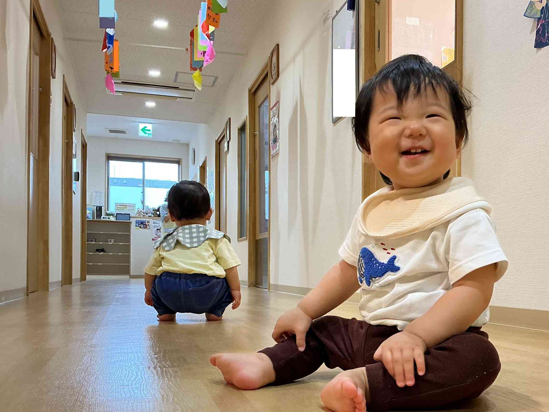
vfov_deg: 34.8
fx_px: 650
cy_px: 273
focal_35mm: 41
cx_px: 376
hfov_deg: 44.9
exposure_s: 1/60
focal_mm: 3
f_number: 1.8
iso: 64
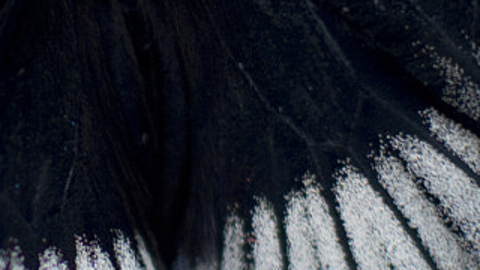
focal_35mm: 275
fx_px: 3495
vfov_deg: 4.4
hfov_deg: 7.9
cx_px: 150
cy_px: -46
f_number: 1.8
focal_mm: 35
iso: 200
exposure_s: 1/400
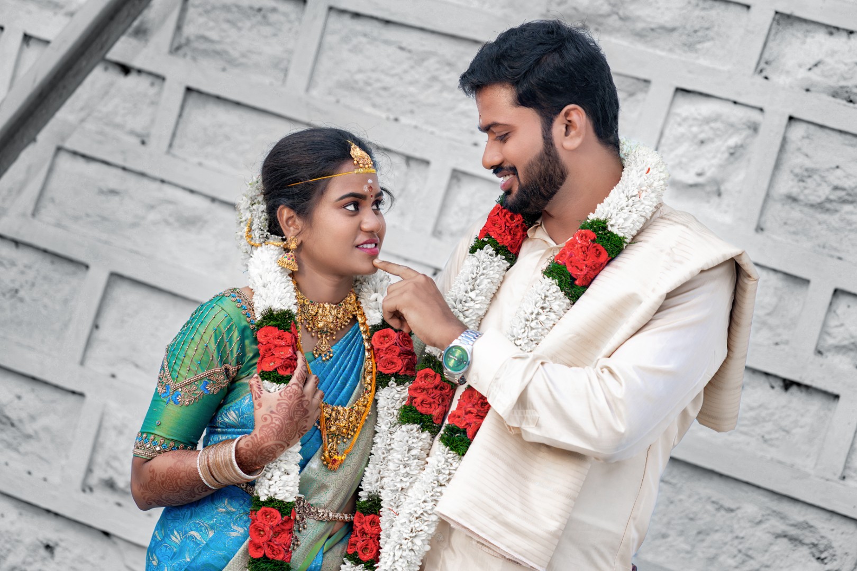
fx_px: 2023
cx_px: 428
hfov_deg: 23.9
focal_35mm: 85
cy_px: 286
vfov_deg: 16.1
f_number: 2.8
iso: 500
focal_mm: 85
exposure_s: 1/125
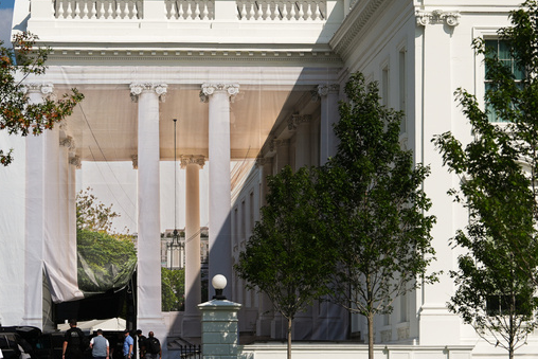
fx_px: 2108
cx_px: 394
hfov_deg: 14.5
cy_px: 68
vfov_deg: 9.7
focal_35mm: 141
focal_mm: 70
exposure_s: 1/4000
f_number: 4
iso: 125
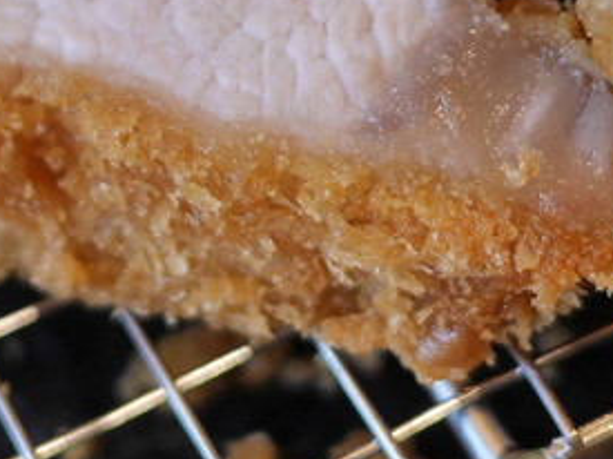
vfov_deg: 11.0
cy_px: -168
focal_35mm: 131
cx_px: 94
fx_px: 2319
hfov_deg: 14.9
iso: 200
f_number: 2.2
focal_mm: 15
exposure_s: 1/160
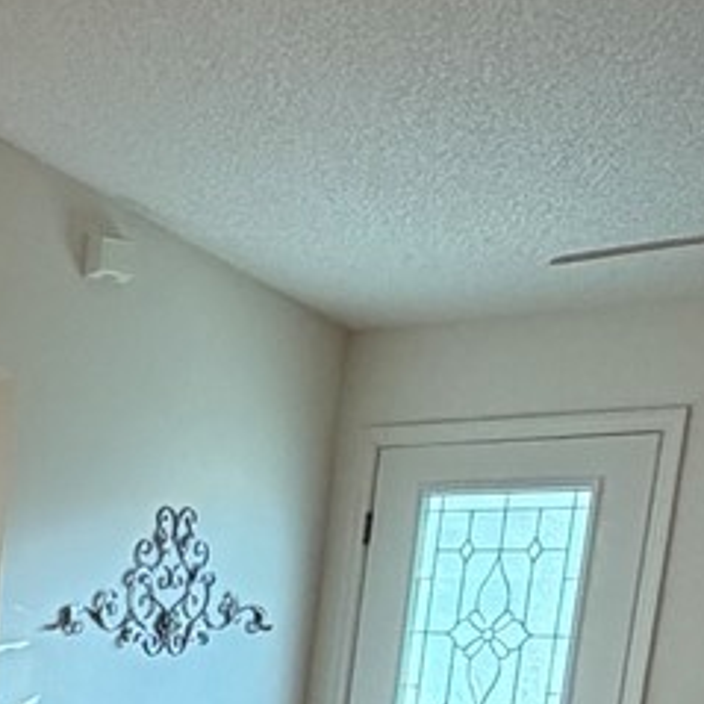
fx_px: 1910
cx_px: -501
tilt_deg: -13.3
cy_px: 1022
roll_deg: -0.4
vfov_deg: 18.7
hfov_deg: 17.6
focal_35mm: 83
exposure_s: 1/60
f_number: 2.2
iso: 250
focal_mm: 2.22
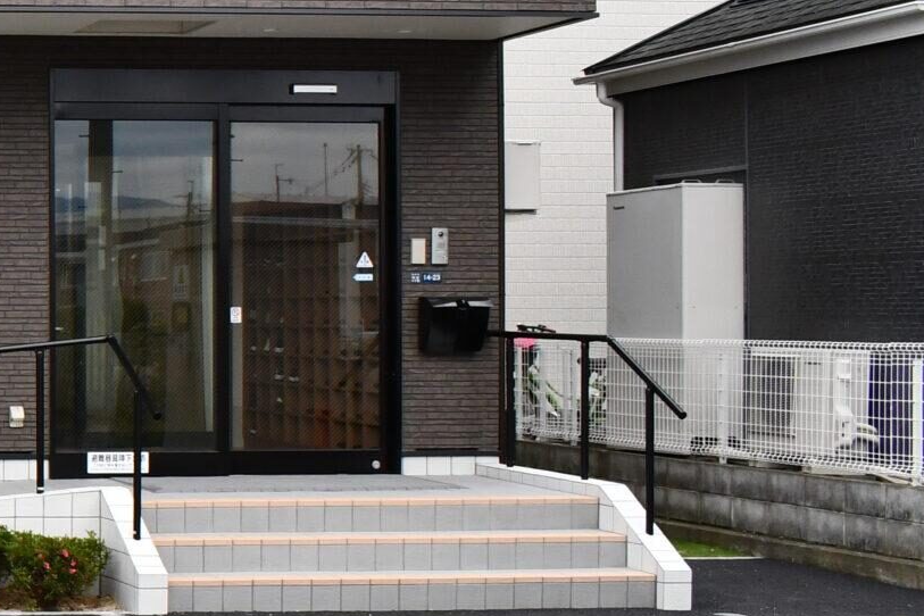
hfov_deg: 20.3
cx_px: -485
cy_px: 307
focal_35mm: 85
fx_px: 2181
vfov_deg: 16.1
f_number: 10
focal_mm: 18
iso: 640
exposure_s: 1/320
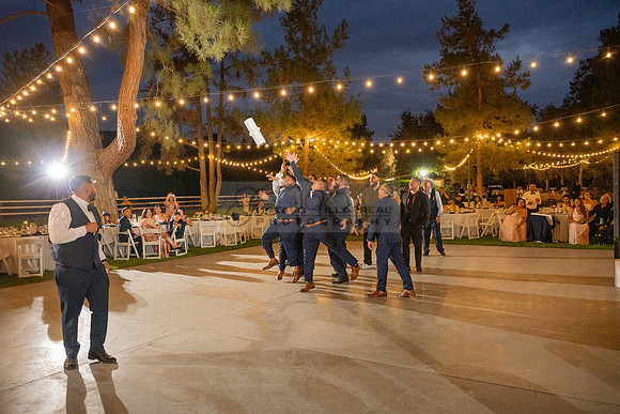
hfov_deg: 64.5
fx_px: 491
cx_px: 310
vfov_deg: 45.7
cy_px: 207
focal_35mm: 28
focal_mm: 28.5
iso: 2500
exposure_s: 1/200
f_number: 4
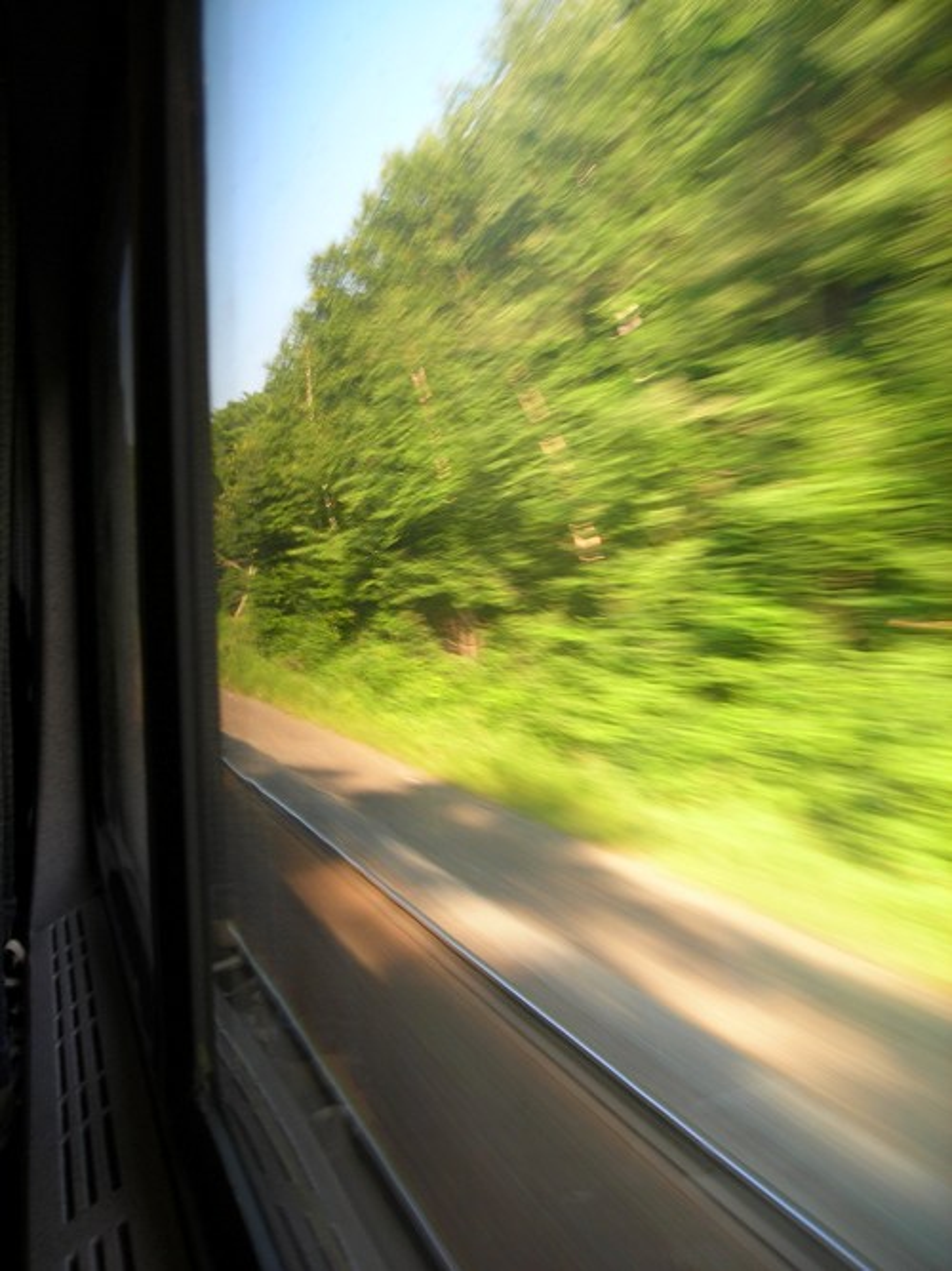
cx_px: 476
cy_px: 636
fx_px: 1394
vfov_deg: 49.0
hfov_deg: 37.7
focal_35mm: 38
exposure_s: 1/12.6
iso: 50
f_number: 3.2
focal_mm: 6.3
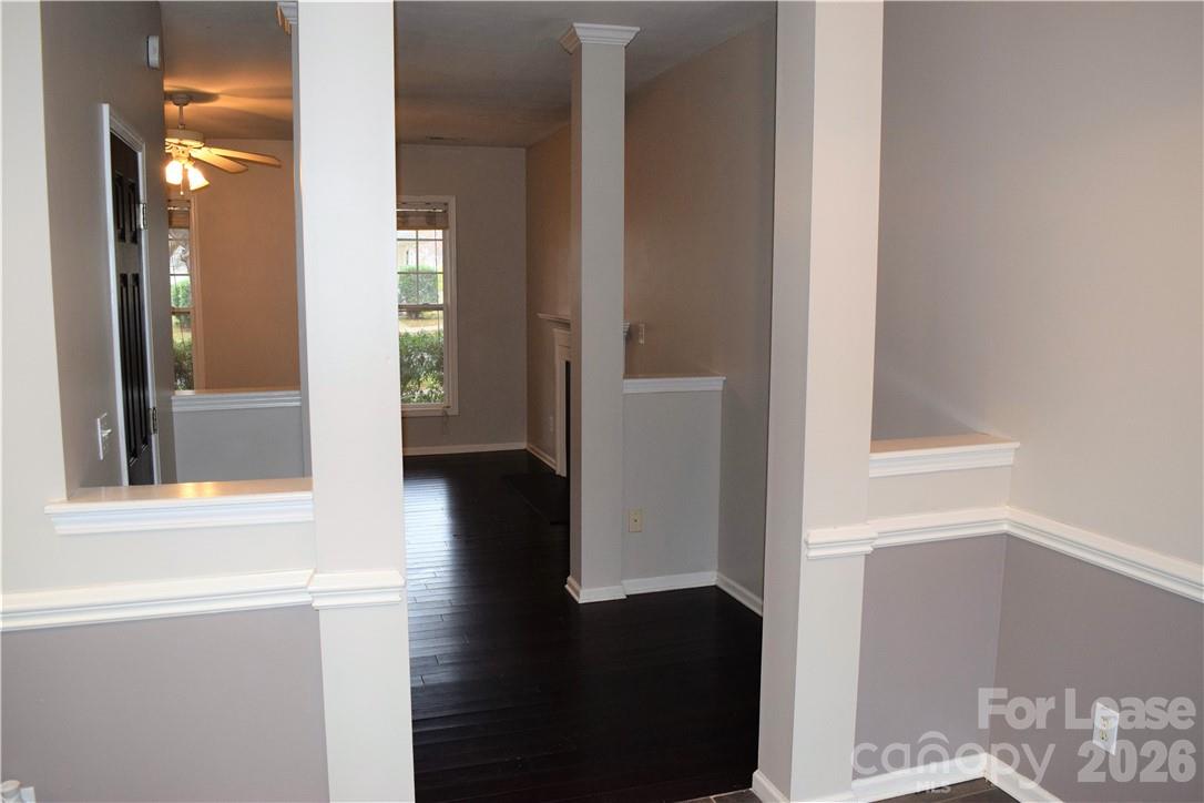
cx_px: 602
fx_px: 903
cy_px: 402
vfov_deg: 47.9
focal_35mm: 27
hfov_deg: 67.4
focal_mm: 18
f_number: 5
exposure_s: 1/100
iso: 800
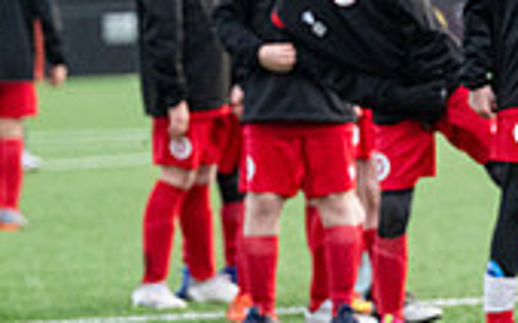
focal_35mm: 469
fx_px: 6617
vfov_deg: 2.8
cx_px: 811
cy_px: 56
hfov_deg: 4.5
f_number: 4
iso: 2000
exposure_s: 1/2000
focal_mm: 135
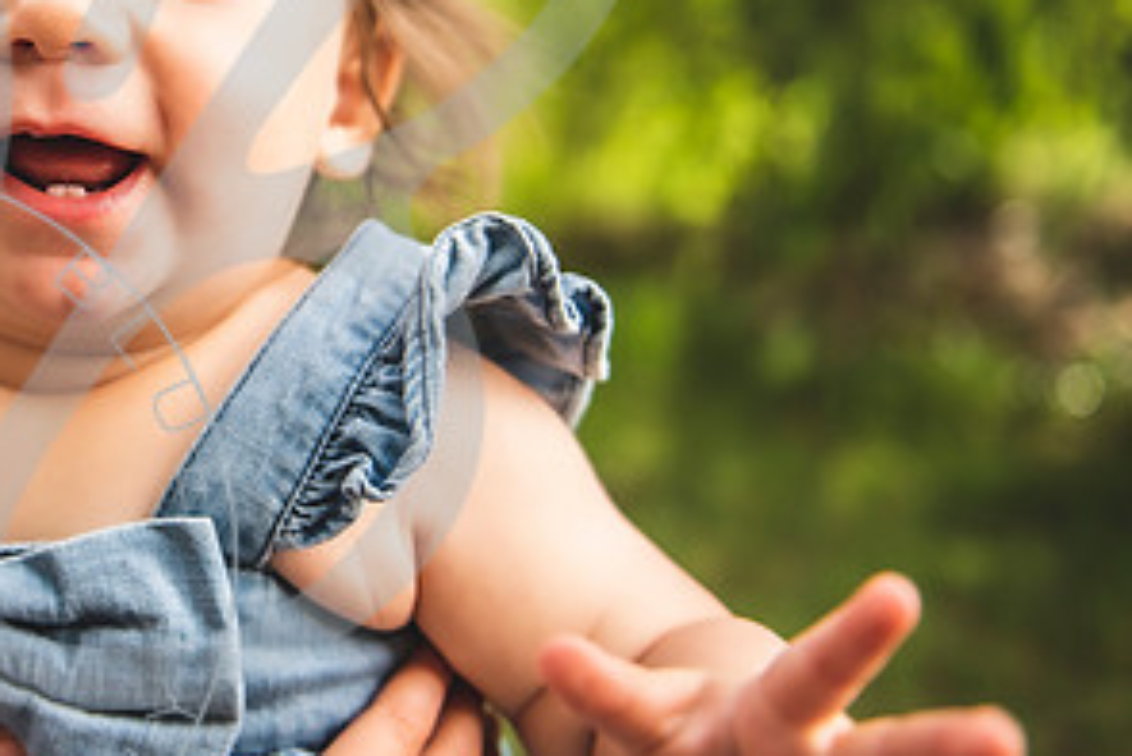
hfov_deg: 30.0
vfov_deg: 21.5
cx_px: 35
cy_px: 232
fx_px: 1982
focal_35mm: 63
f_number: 2.8
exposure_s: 1/400
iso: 100
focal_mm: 32
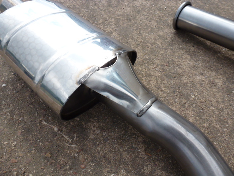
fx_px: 162
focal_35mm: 24
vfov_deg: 56.8
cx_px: 117
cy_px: 88
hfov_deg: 71.6
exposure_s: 1/400
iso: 100
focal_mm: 4.3
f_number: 4
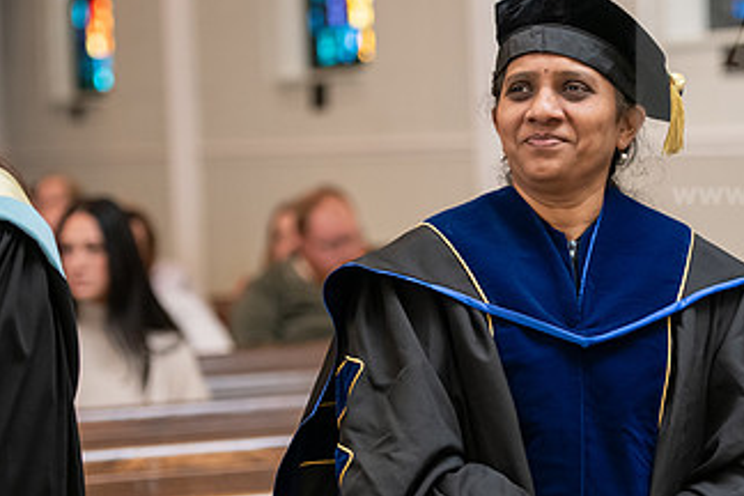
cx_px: 567
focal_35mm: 170
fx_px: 3513
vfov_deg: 8.1
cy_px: 242
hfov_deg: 12.1
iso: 2000
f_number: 2.8
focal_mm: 95
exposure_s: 1/200
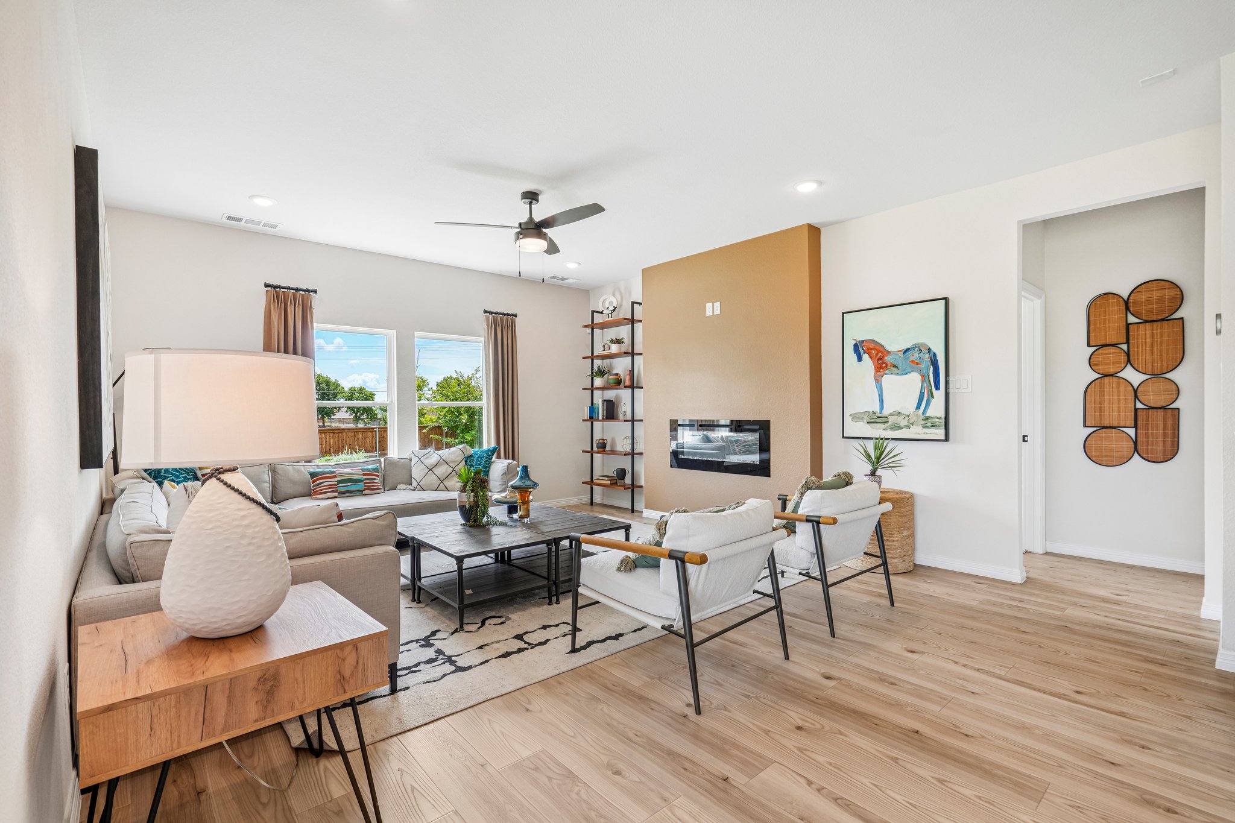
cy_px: 412
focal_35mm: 16
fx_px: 549
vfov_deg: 73.7
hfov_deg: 96.7
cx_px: 618
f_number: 8
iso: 250
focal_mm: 16
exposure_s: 1/30
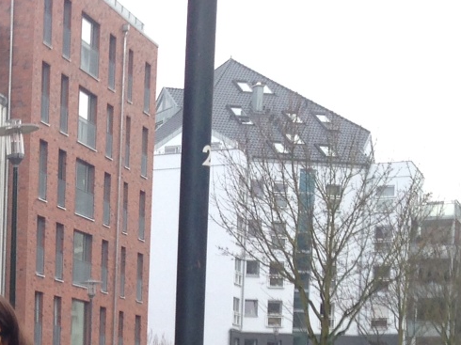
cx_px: -132
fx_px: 1464
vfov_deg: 12.8
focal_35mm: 110
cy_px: 499
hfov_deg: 16.9
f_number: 2.4
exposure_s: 1/60
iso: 50
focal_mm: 4.13
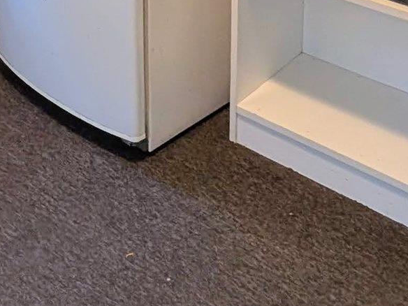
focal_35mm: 63
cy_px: -254
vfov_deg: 18.1
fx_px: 743
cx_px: 138
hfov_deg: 30.5
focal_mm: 2.02
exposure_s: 1/60
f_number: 1.7
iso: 47
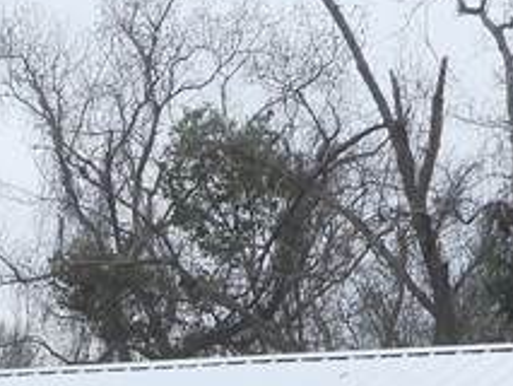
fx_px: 2135
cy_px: 777
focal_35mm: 144
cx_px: -65
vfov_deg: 9.6
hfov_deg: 13.4
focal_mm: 5.4
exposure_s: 1/800
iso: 100
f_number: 3.2
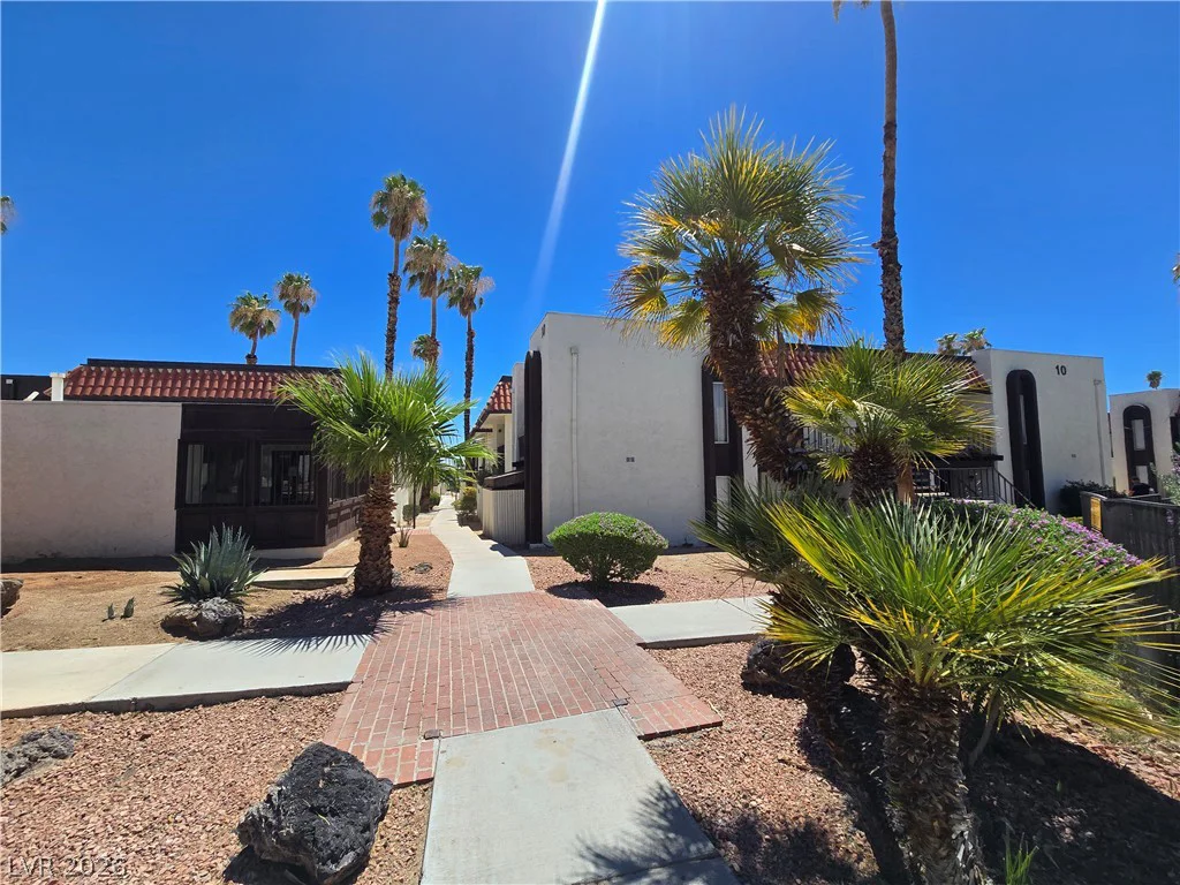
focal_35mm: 13
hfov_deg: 106.2
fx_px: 443
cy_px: 442
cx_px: 590
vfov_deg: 89.9
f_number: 2.2
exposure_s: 1/2517
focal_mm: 2.2
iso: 50
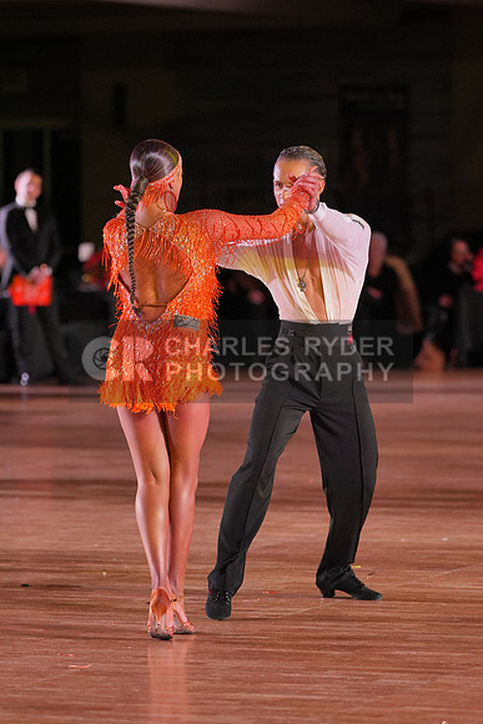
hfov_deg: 7.3
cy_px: 362
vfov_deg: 10.9
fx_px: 3801
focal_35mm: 189
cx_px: 242
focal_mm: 126
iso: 1250
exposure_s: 1/400
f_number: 2.8
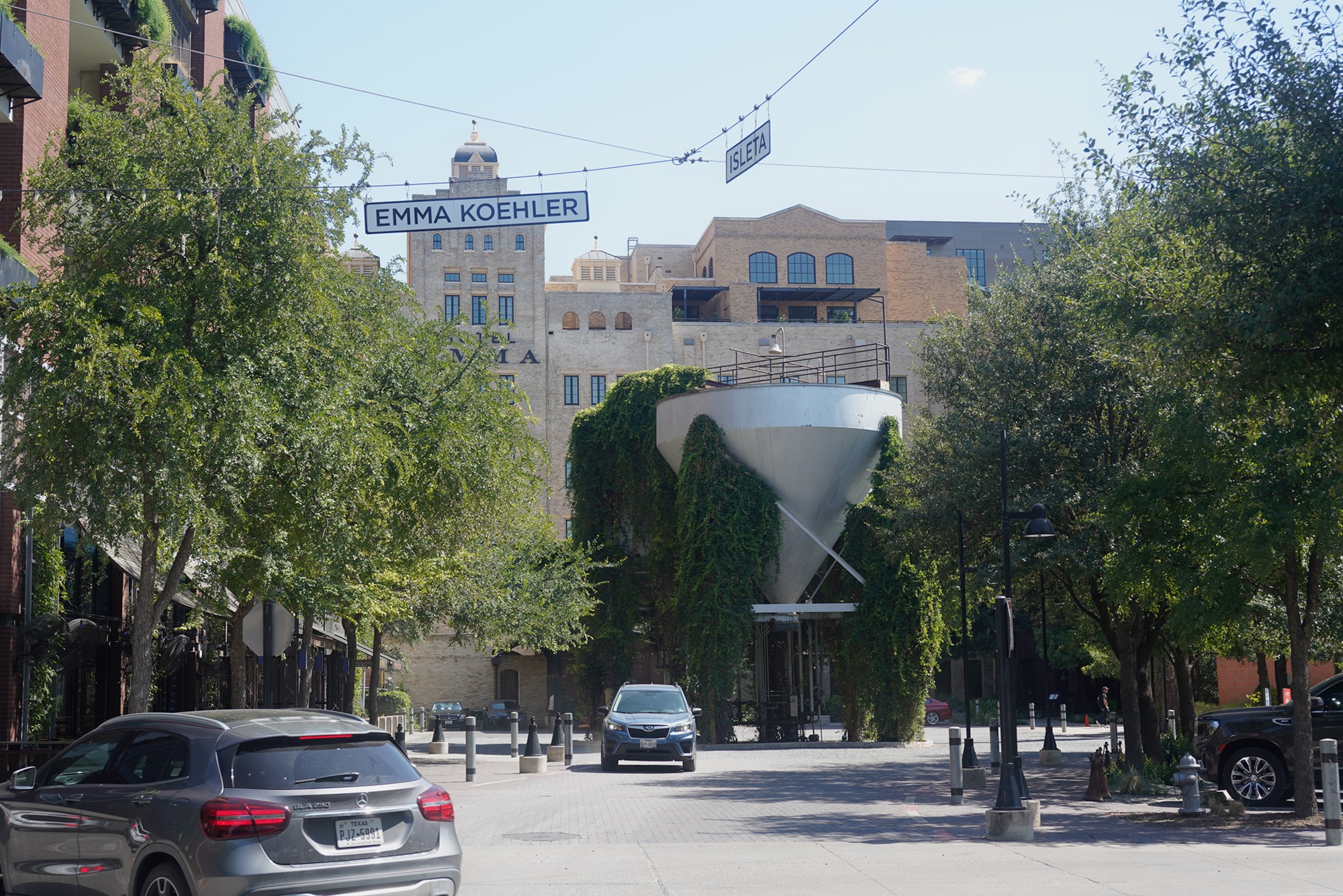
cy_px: 448
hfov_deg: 40.3
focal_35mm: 49
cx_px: 672
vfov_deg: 27.5
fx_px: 1828
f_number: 8
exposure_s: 1/100
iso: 100
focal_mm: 49
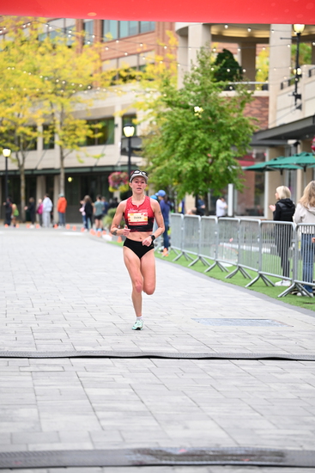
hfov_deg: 14.3
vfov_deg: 21.2
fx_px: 1259
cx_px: 158
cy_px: 236
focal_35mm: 96
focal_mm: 96
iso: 1600
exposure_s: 1/1250
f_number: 2.8
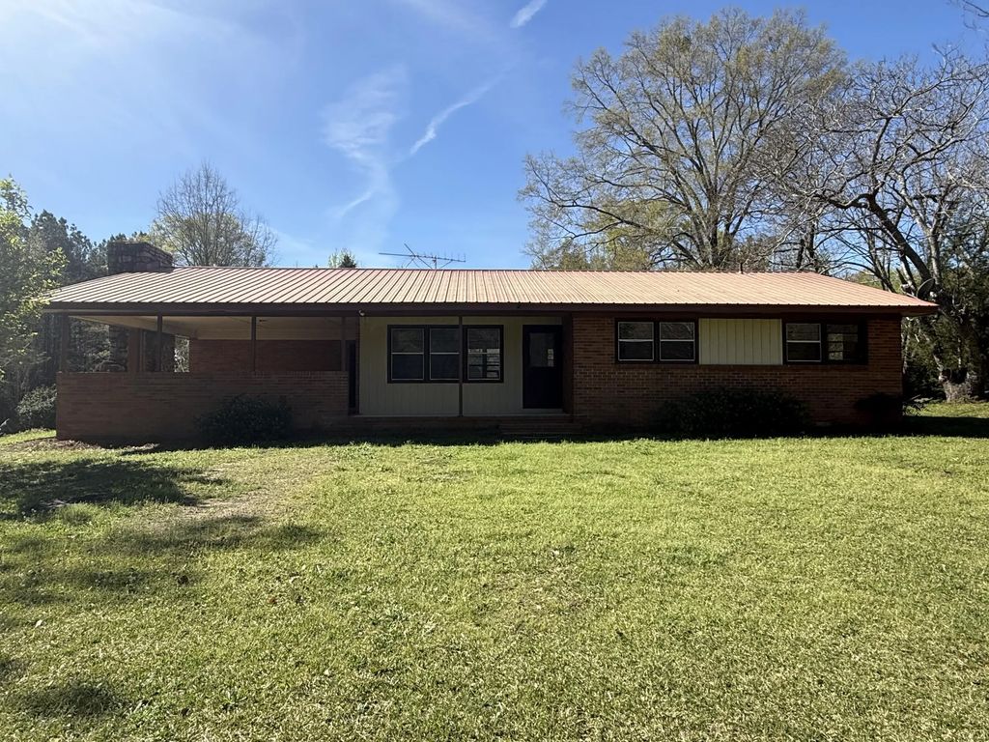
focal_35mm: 20
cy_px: 371
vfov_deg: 66.0
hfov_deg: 81.7
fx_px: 571
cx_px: 494
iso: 50
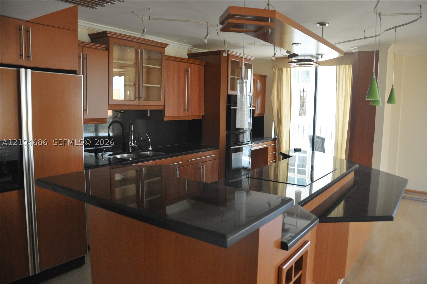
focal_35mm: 27
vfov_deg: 47.8
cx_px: 214
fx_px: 320
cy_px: 142
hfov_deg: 67.4
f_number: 3.5
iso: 1600
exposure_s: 1/80
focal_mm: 18
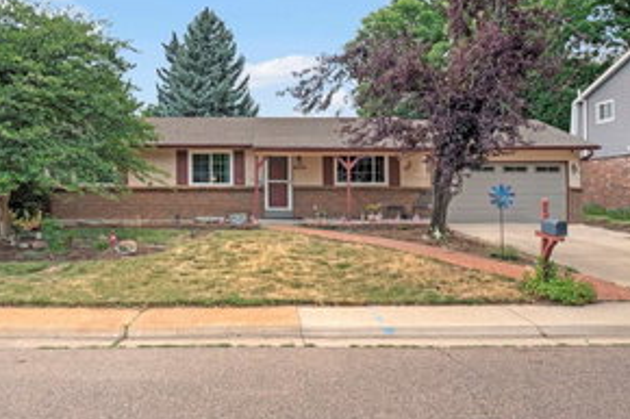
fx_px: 525
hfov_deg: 61.5
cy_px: 201
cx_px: 257
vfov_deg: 43.5
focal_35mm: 30
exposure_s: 1/125
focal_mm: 17
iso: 400
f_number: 9
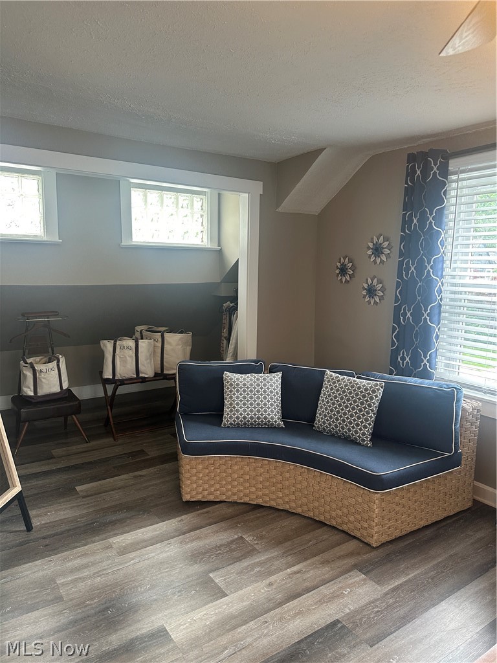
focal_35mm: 24
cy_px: 332
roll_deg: -1.5
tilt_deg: -5.7
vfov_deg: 71.6
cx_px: 248
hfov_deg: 56.8
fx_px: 459
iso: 160
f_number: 1.78
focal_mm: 6.86
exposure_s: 1/60
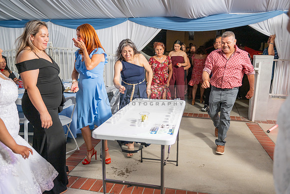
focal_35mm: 29
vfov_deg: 45.0
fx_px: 234
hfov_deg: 63.6
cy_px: 97
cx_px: 145
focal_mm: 29
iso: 250
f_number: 2.8
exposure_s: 1/125
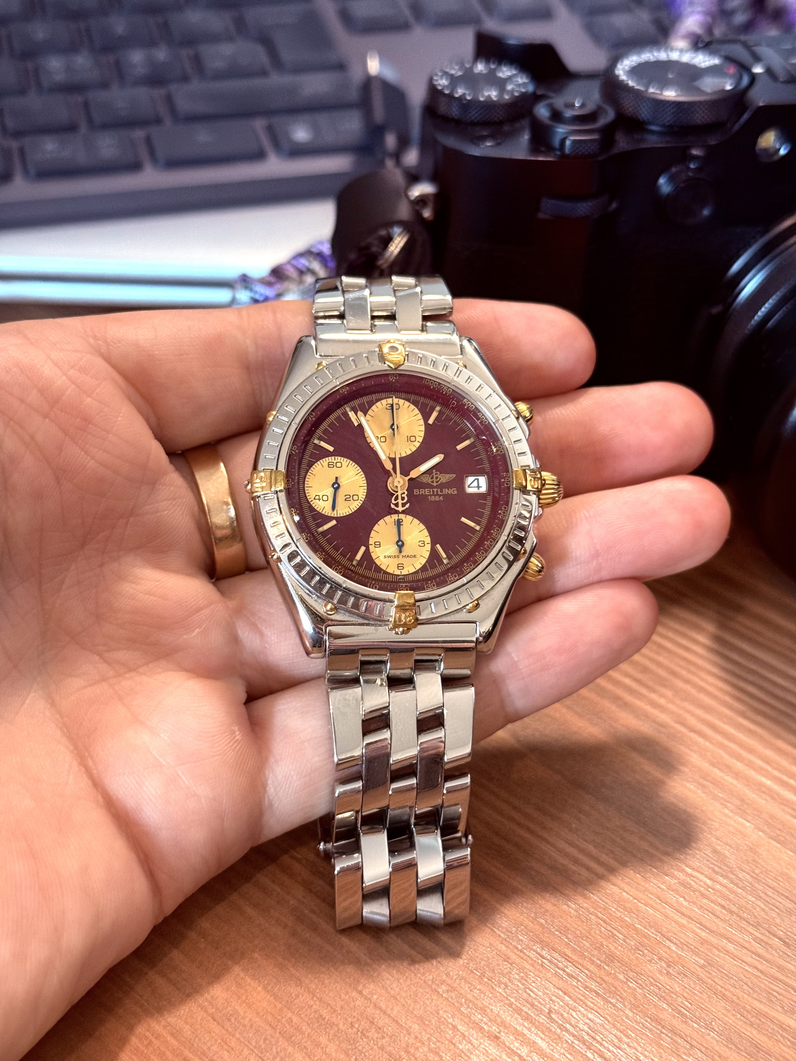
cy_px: 530
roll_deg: -1.9
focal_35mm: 48
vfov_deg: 39.7
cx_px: 398
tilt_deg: -36.2
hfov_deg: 30.3
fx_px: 1472
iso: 320
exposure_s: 1/40
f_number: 1.78
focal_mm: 6.76
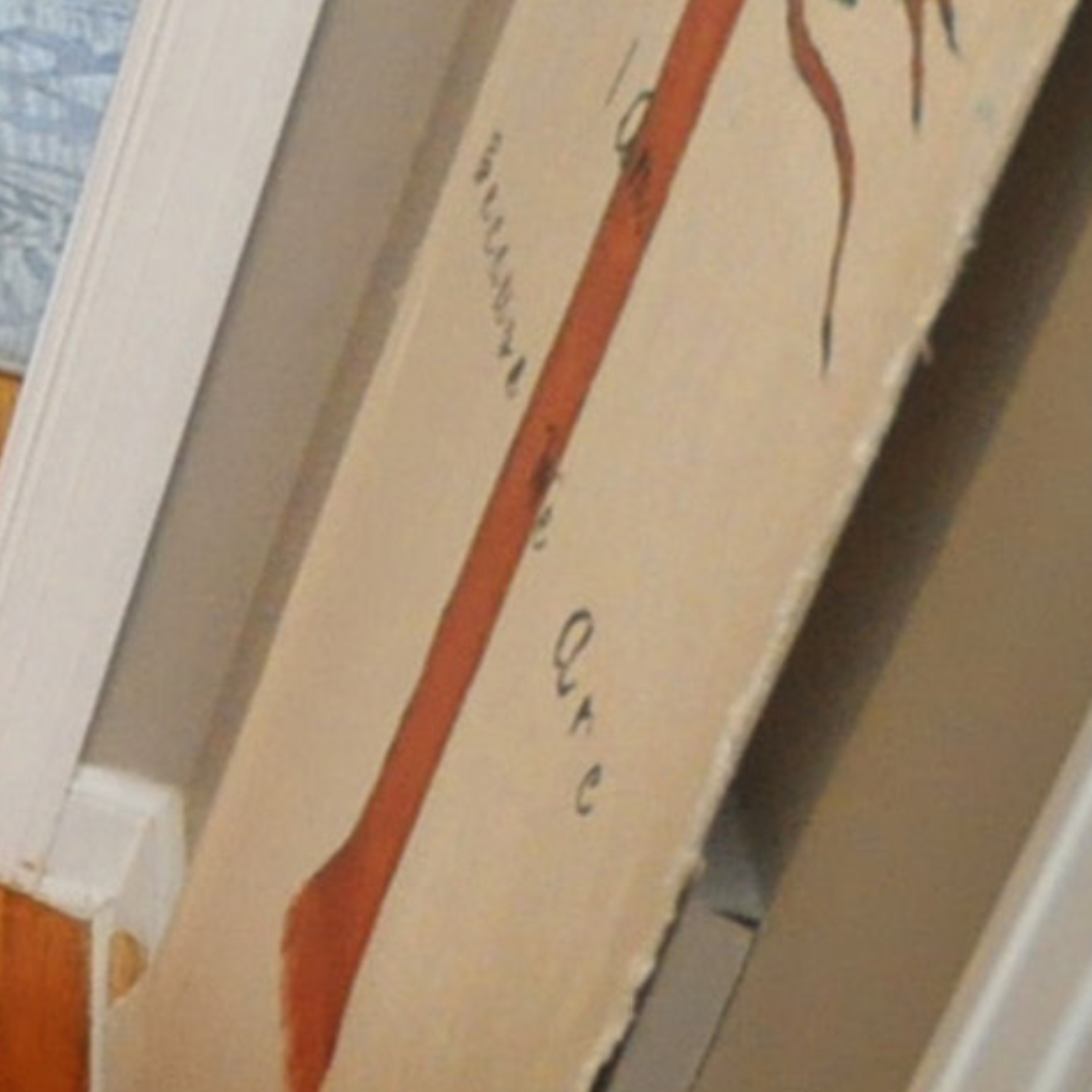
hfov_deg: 12.5
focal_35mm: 78
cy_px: -362
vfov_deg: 20.2
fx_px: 2784
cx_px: -1965
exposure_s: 1/100
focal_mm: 10
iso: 1250
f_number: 4
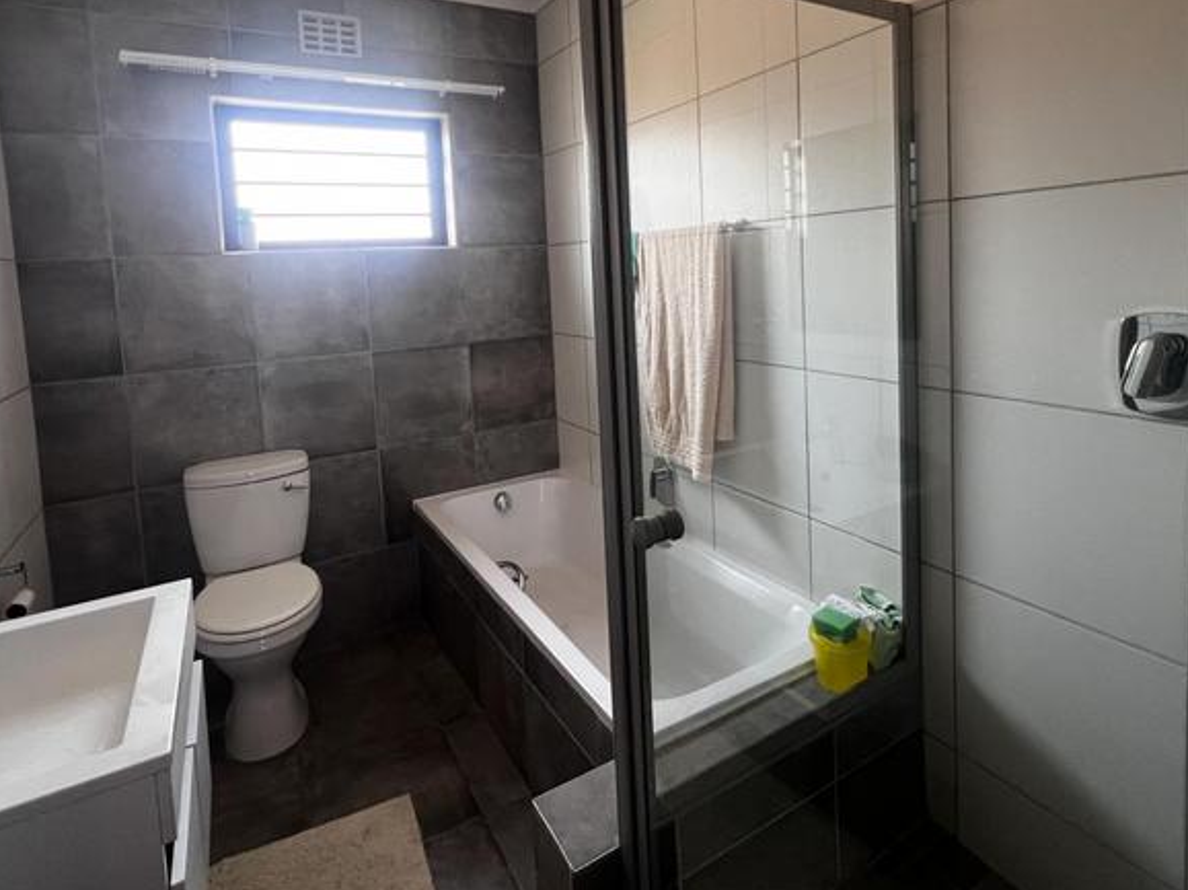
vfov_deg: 69.9
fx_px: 617
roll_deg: +3.5
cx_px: 604
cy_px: 312
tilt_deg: -3.8
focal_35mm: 18
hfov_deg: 87.8
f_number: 1.8
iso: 200
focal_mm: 1.57
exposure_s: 1/99
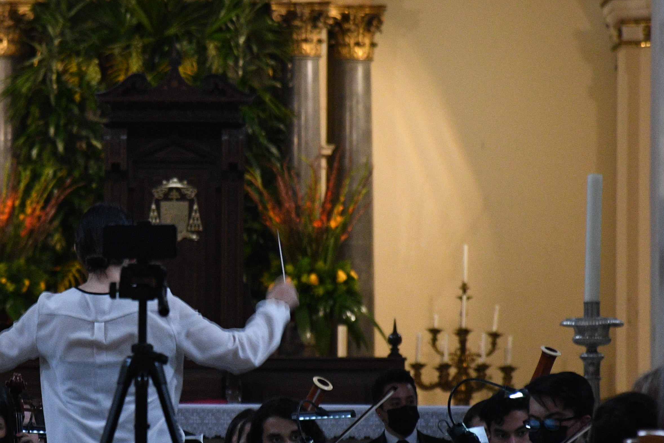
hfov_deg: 4.2
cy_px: 283
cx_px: 95
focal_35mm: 496
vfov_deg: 2.8
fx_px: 9149
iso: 2000
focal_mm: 140
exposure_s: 1/60
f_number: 5.6
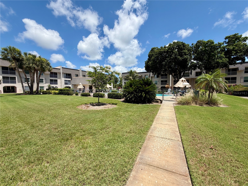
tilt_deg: -4.5
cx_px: 124
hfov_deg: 102.1
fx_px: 100
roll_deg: +0.0
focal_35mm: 14
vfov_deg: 85.7
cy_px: 93
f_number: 2.2
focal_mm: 2.22
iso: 20
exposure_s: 1/955
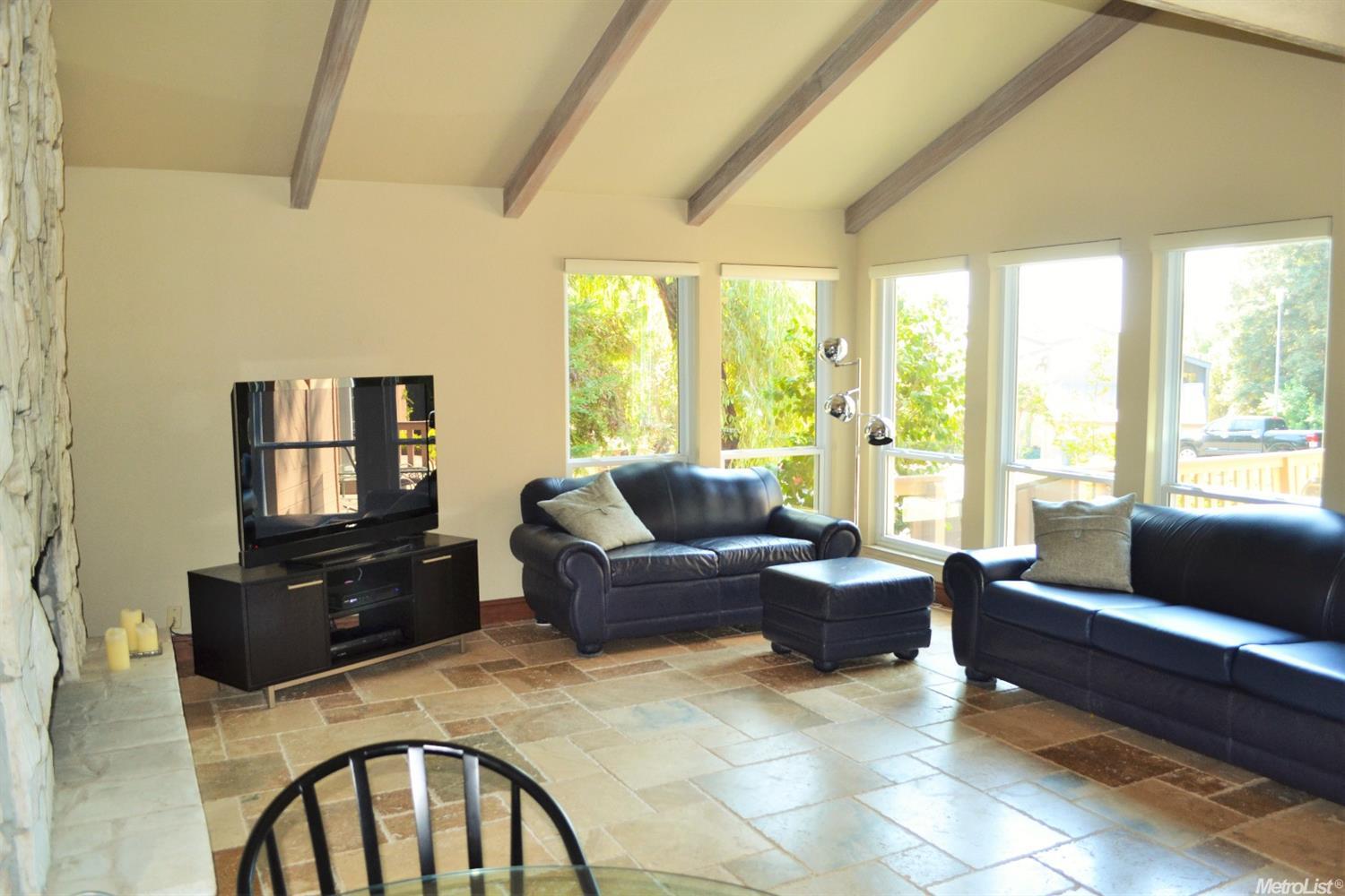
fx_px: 1009
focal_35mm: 27
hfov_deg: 67.4
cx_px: 672
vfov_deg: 47.9
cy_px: 448
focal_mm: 18
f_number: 4
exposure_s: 1/60
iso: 400
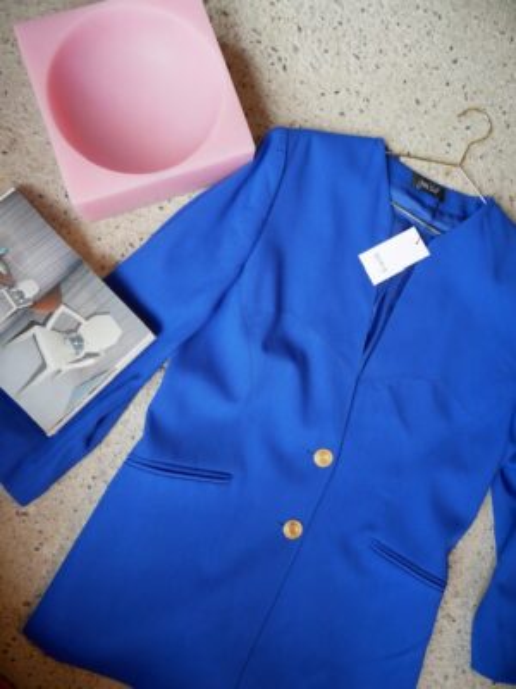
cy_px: 344
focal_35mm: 26
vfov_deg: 67.3
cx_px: 258
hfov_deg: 53.1
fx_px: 517
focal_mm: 13
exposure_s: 1/60
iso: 320
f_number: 3.5
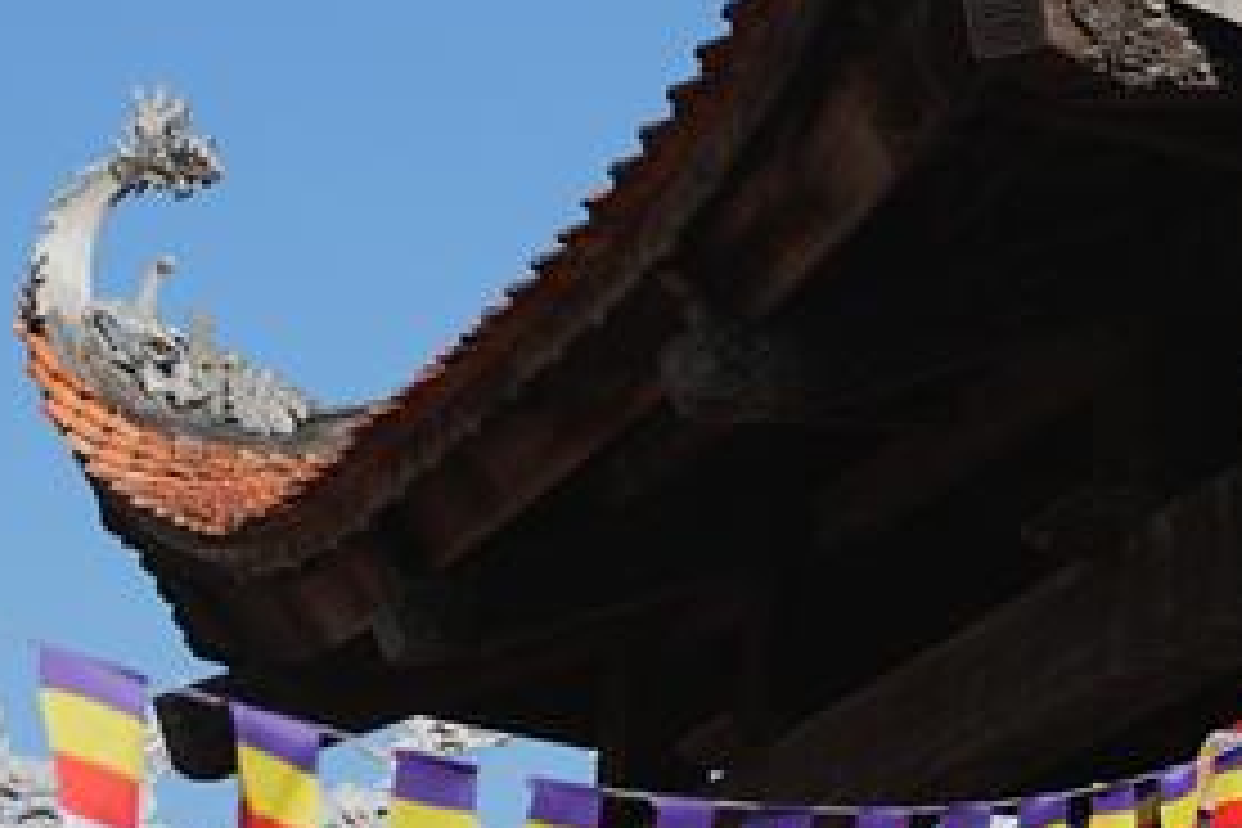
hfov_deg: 14.2
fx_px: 4795
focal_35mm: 139
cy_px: 171
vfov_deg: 9.8
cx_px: 1562
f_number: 2.8
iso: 100
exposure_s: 1/2000
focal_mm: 32
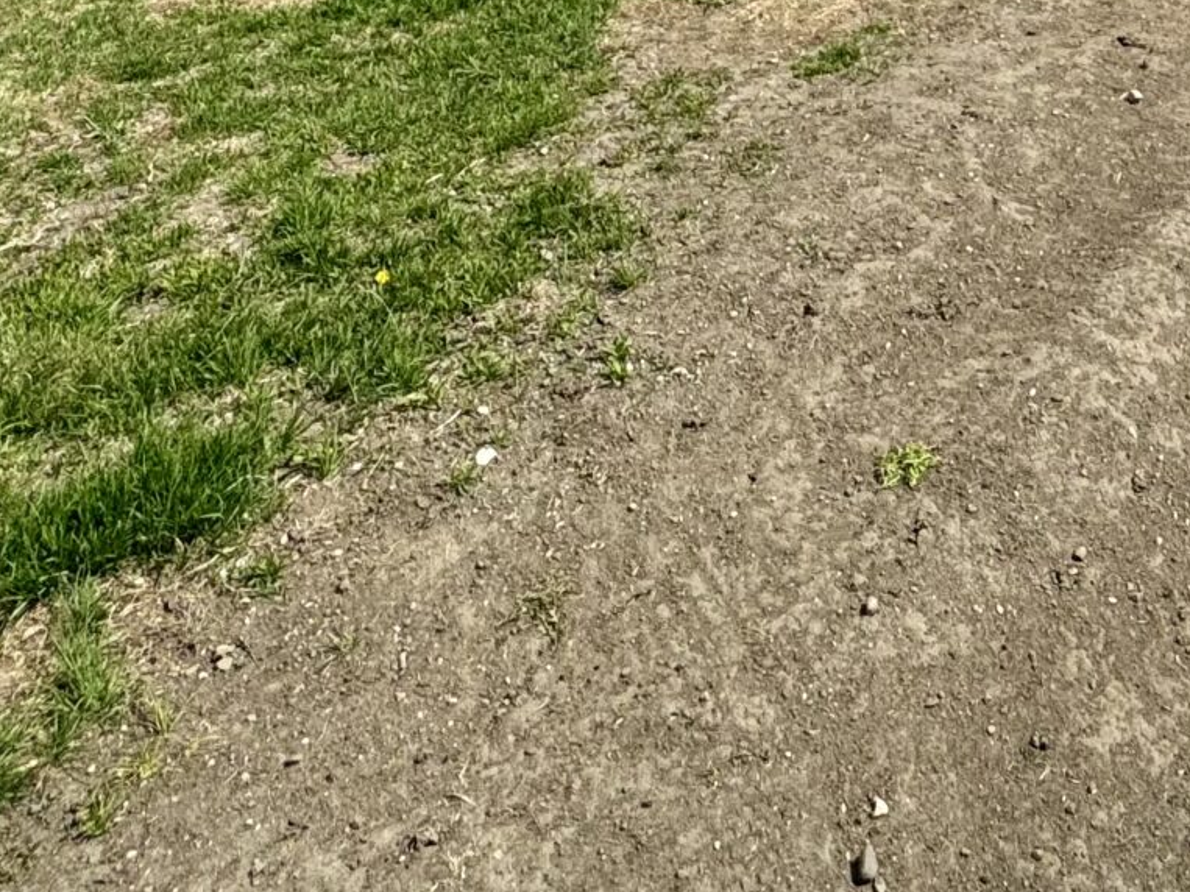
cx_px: 1036
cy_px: -555
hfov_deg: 38.1
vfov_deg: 22.9
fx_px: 1615
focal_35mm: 47
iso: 50
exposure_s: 1/2273
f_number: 2.2
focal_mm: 2.22
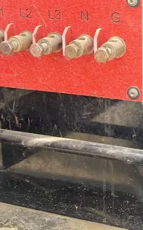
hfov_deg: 19.5
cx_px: 152
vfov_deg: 30.2
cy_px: 9
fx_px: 400
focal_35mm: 64
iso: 32
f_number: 1.8
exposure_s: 1/246
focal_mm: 4.25
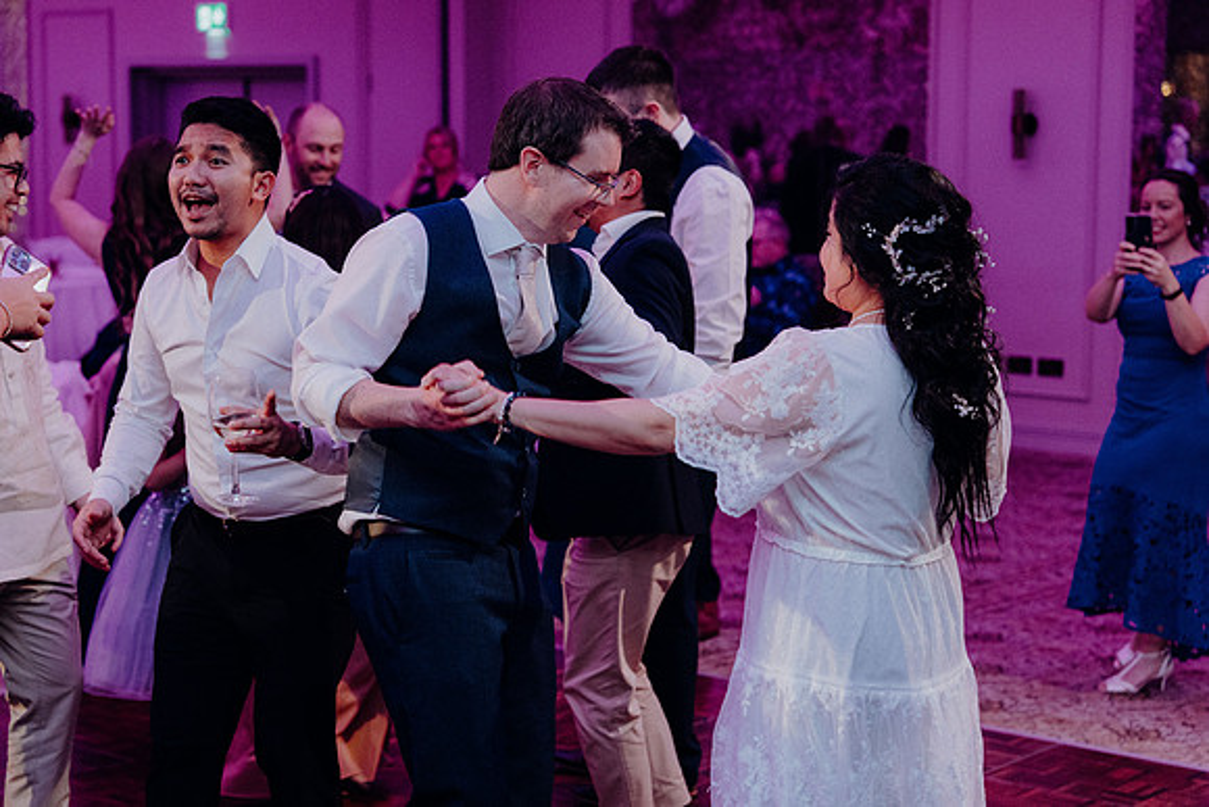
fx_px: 2351
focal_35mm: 70
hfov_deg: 28.8
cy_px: 404
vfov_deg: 19.5
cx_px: 604
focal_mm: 70
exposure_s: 1/160
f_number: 3.5
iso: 3200
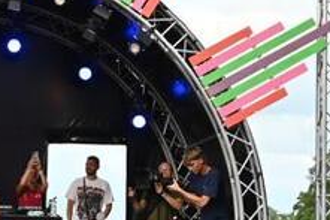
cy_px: 174
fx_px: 1383
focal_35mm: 151
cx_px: 4
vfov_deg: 9.1
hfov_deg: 13.4
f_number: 5.6
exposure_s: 1/125
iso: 100
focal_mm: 22
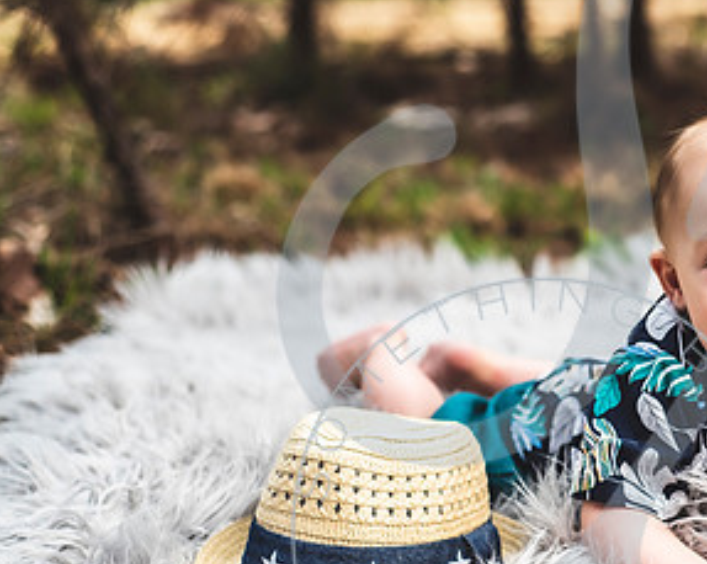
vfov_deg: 16.2
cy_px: 324
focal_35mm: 95
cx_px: 668
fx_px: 1986
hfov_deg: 19.7
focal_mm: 50
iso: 100
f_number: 2.8
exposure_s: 1/1600
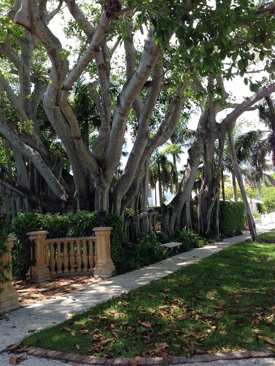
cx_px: 138
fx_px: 350
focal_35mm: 33
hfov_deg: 42.9
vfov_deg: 55.4
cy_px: 183
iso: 50
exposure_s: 1/357
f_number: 2.4
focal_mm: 4.12
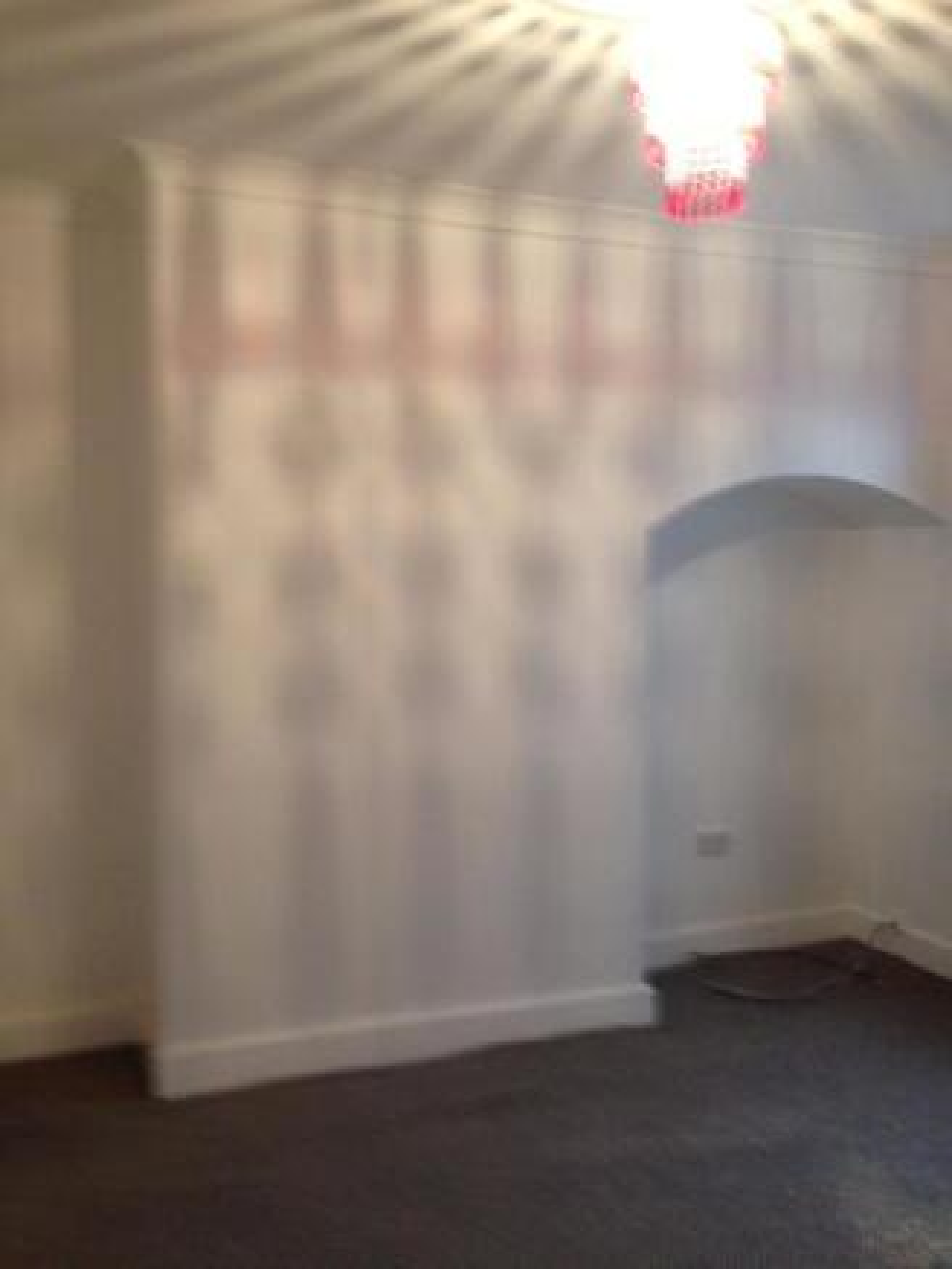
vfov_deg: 55.3
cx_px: 476
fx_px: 1209
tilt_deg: -2.5
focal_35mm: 33
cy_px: 634
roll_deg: +0.9
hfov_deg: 43.0
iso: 125
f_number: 2.4
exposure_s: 1/20
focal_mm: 4.12
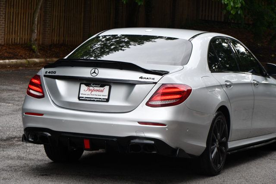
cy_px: 92
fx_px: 920
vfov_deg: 11.4
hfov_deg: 17.1
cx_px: 138
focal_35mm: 120
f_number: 5.6
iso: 320
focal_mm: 80
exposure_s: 1/250
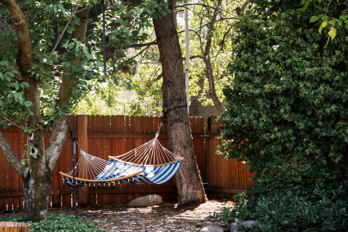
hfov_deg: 23.6
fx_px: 831
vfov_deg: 15.9
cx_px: 176
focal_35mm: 86
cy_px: 132
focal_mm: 36
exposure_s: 1/30
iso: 100
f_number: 8
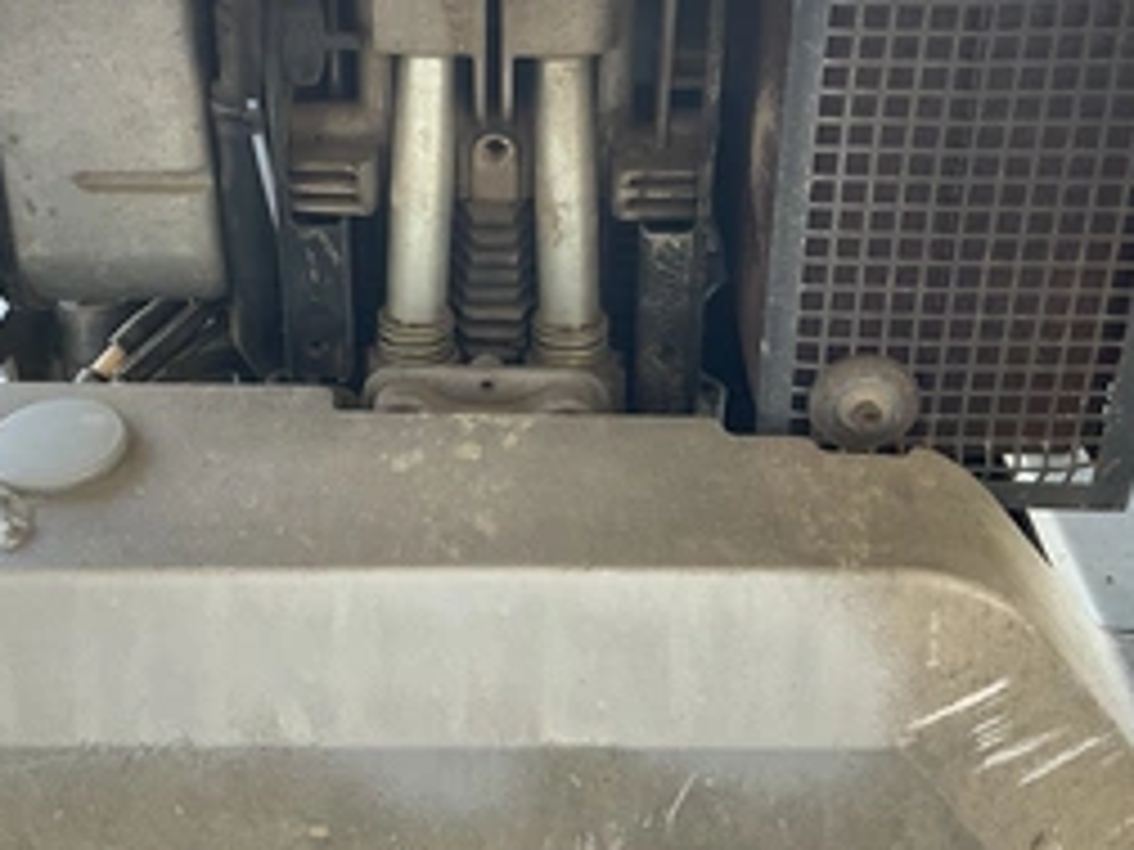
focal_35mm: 46
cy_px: 189
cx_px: 508
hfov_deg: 41.2
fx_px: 1507
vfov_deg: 30.8
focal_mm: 3
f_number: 1.8
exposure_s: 1/122
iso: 50
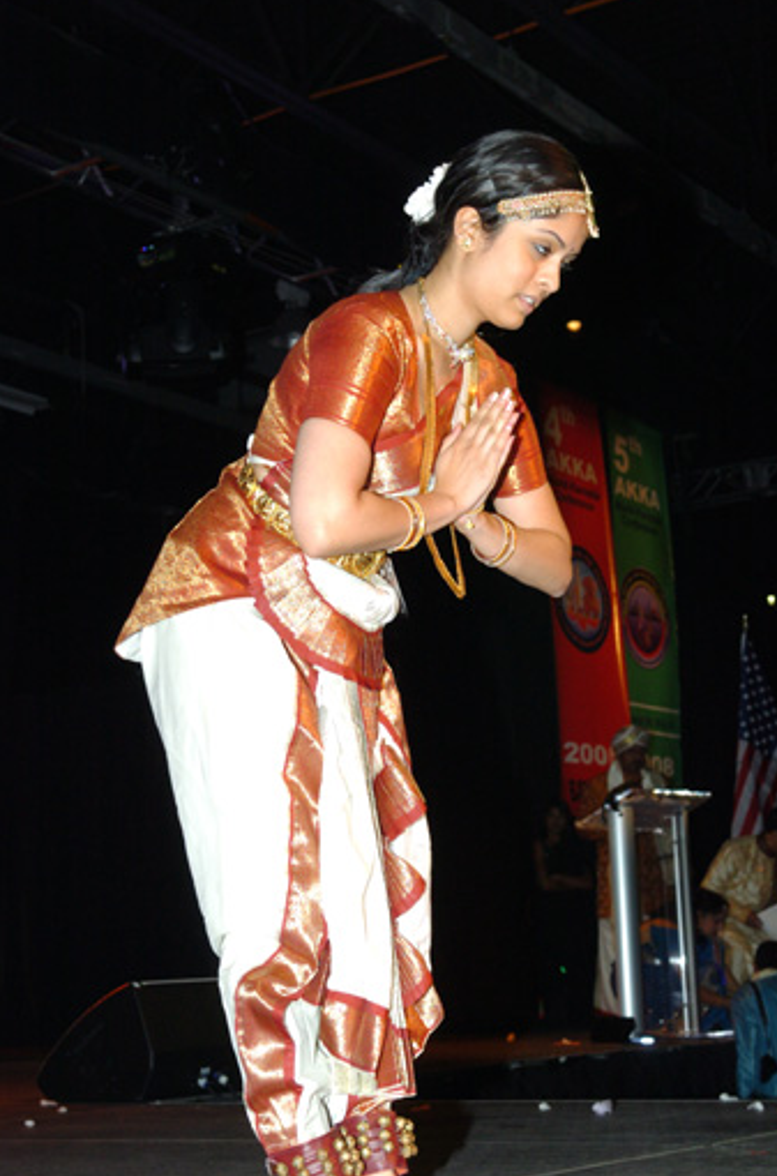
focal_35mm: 60
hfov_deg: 22.5
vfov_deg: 33.5
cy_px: 641
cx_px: 435
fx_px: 1954
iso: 400
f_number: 4.5
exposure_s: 1/200
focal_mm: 34
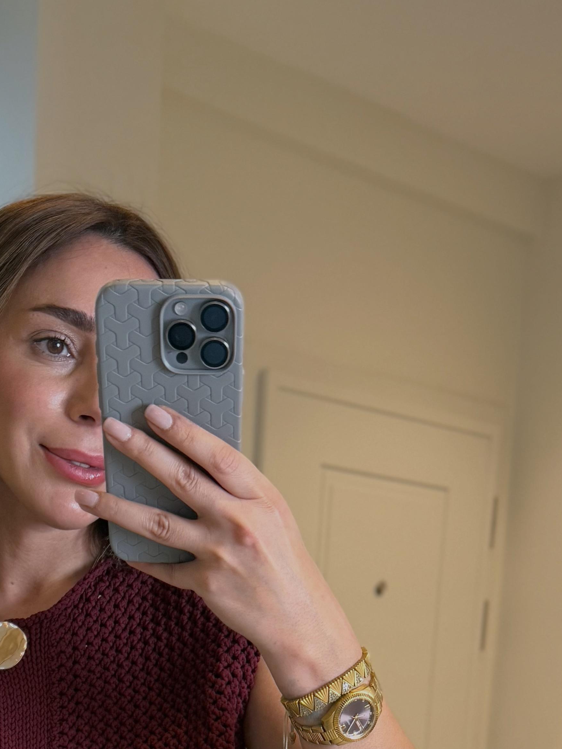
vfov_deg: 28.2
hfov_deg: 24.7
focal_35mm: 59
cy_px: 915
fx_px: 1277
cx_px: 184
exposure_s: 1/50
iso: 200
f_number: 1.78
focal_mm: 6.76
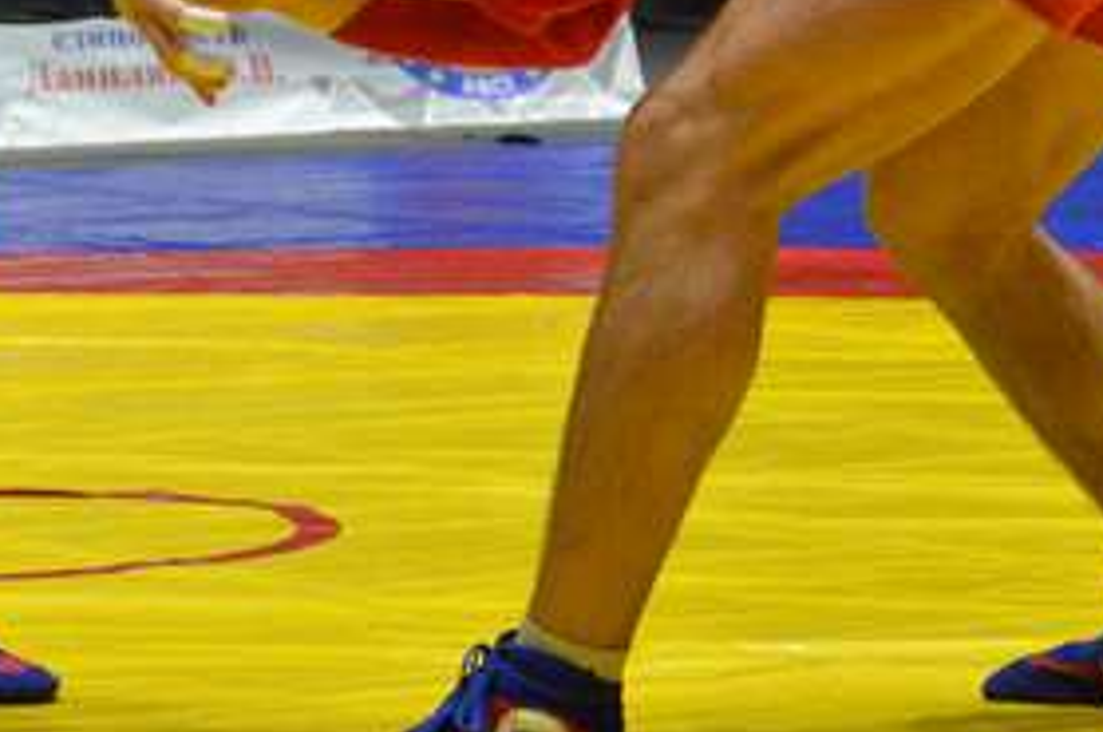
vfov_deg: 6.3
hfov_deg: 9.6
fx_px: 6576
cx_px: 146
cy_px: -111
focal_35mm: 215
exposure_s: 1/200
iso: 3200
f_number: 5.6
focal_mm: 50
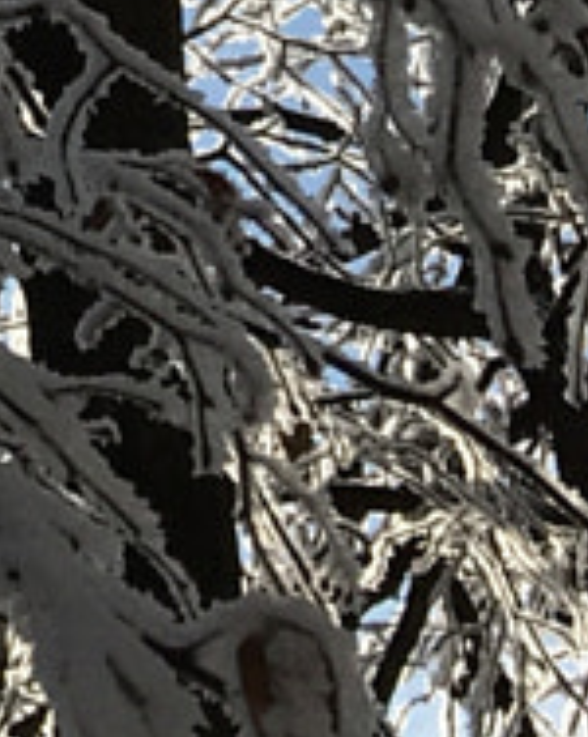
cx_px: -1227
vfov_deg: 7.1
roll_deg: +0.9
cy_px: -1576
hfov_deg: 5.9
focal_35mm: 241
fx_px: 5251
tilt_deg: +37.6
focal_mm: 4.15
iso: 25
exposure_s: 1/3344
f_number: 2.2
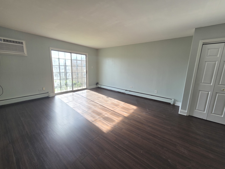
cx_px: 112
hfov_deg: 106.2
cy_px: 84
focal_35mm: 13
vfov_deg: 89.9
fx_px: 84
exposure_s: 1/231
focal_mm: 2.2
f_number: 2.2
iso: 50
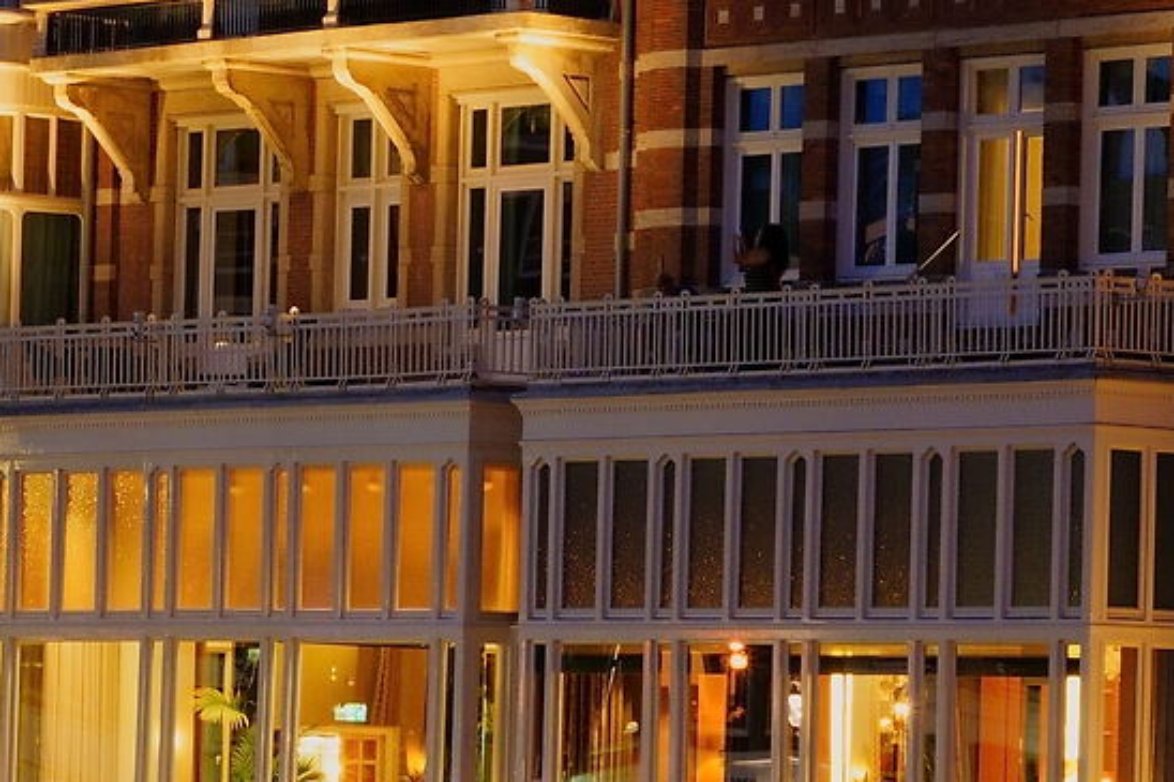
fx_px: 7139
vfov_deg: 6.3
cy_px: 720
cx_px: 201
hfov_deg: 9.4
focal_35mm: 219
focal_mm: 50
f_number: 8
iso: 500
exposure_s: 2
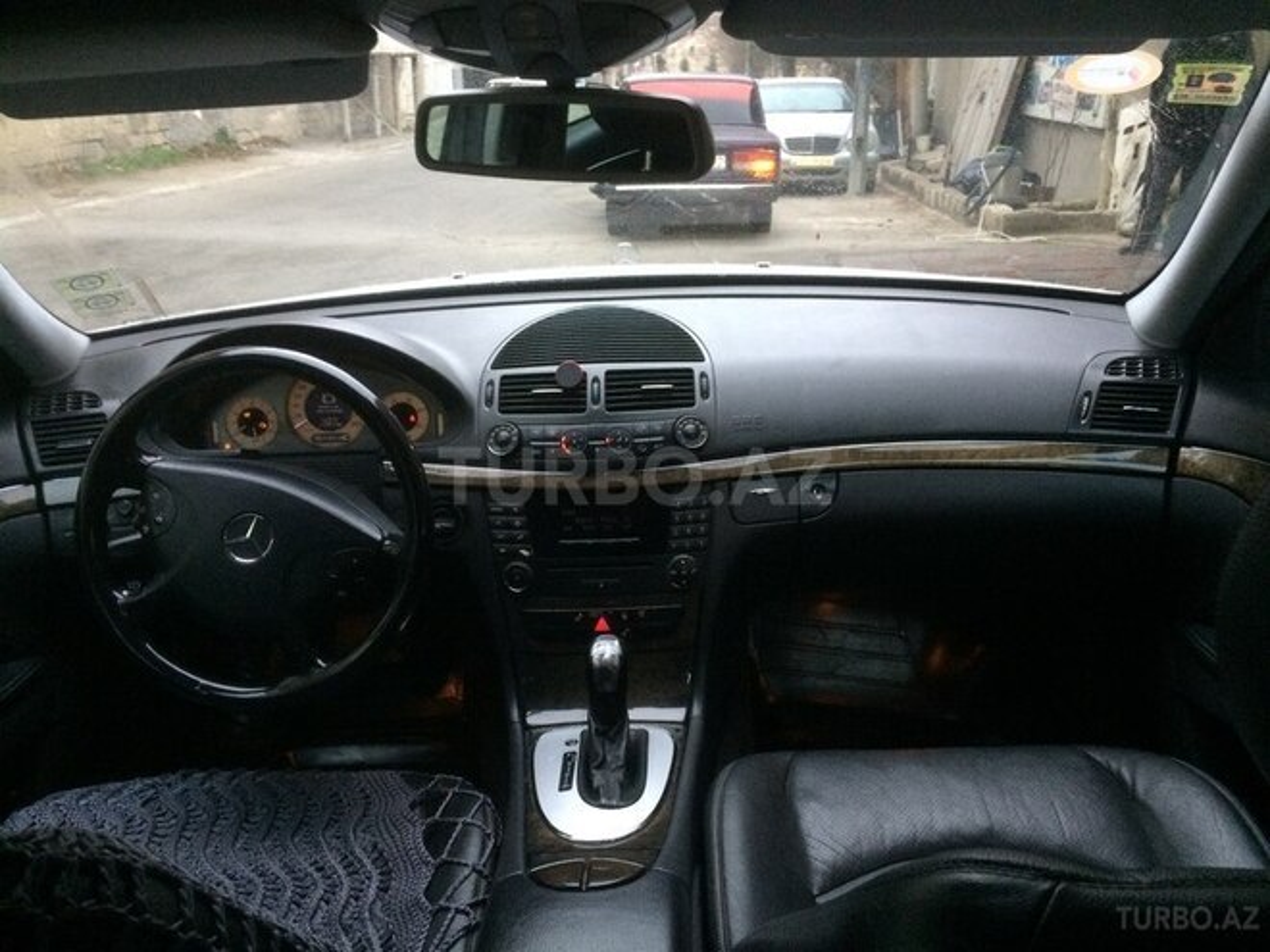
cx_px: 635
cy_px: 476
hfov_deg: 61.7
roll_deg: -2.2
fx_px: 1064
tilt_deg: -21.3
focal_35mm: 29
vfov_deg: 48.2
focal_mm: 4.15
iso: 250
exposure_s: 1/30
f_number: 2.2
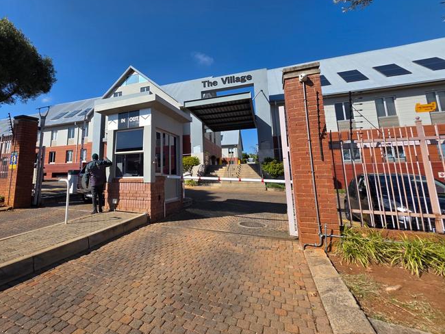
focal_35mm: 16
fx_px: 206
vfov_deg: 77.6
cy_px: 140
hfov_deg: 92.9
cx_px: 173
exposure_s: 1/2210
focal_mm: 2.2
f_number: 1.9
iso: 40
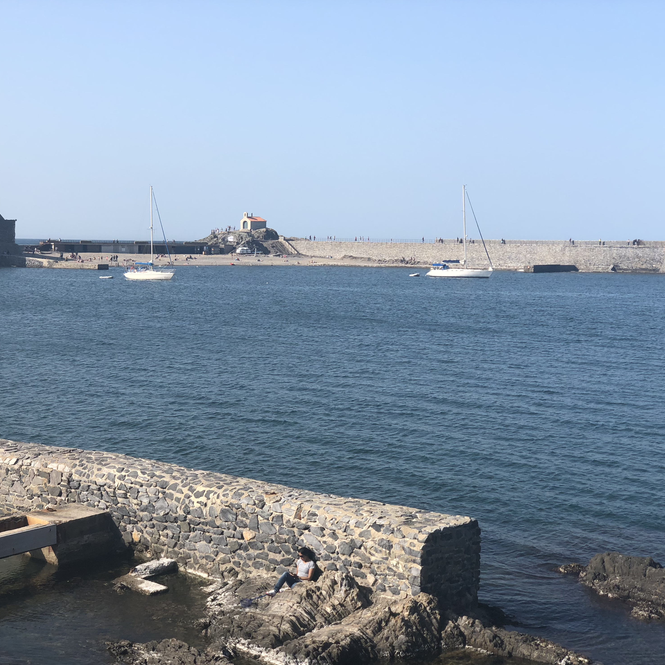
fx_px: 1348
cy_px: 336
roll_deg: -0.2
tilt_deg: -3.1
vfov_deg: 27.7
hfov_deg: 27.7
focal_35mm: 62
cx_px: 310
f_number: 2.4
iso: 16
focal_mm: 6
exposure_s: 1/941
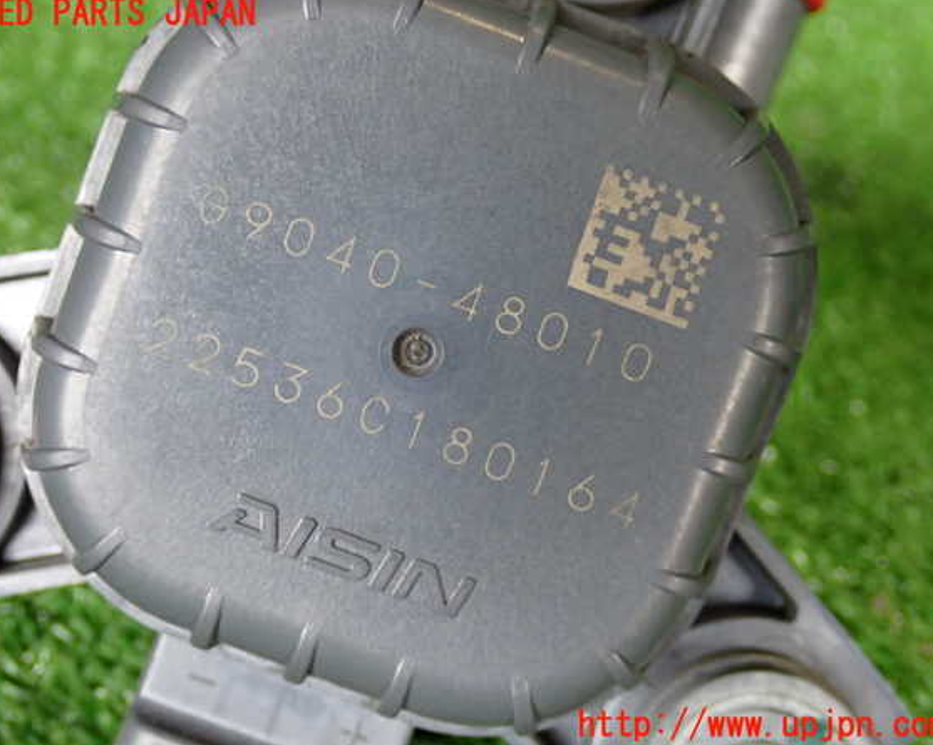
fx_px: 1684
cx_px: 454
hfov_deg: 31.0
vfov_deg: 25.0
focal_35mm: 61
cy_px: 370
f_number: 3.5
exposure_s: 1/60
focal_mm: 10.35
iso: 500
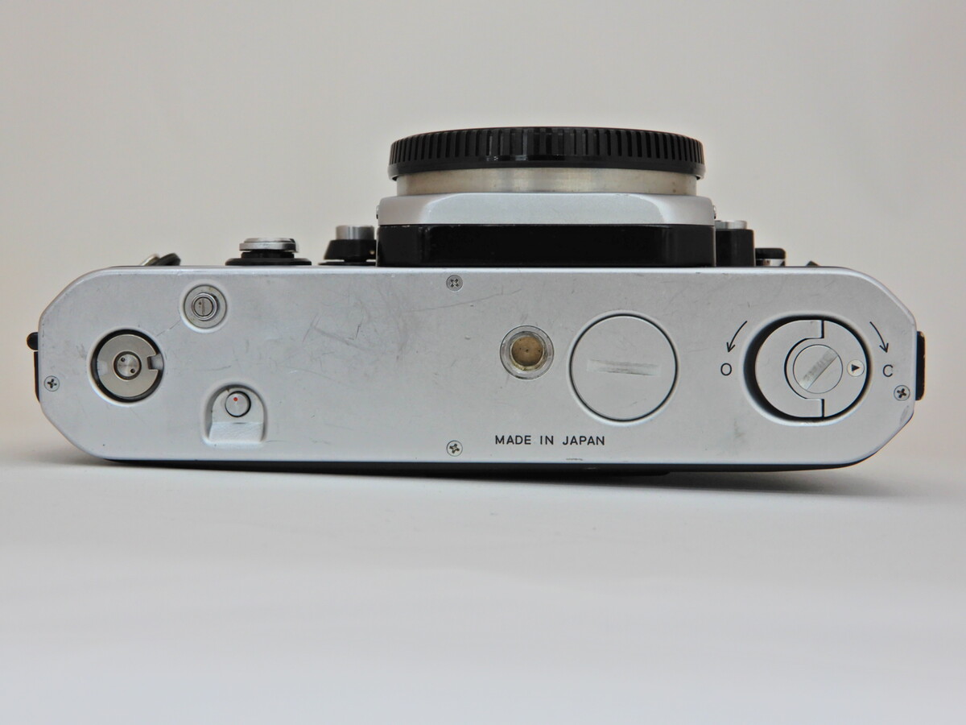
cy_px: 362
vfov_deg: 29.1
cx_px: 483
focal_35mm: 50
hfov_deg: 38.2
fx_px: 1395
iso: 80
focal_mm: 8.9
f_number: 4
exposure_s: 1/30
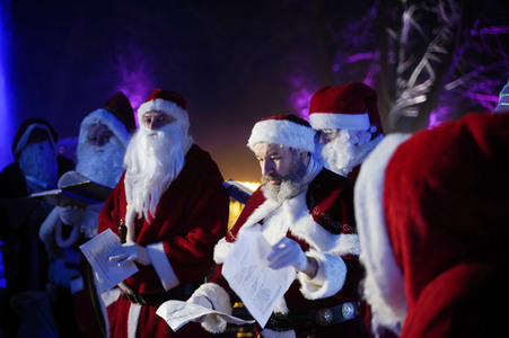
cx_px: 254
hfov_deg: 27.0
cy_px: 169
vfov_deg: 18.2
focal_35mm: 75
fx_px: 1060
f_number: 2.8
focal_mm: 75
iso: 1250
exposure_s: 1/40
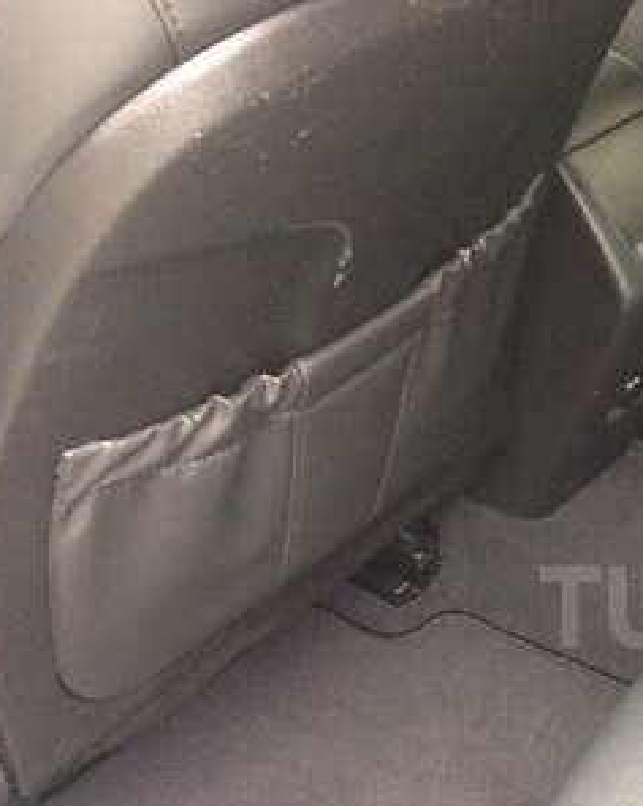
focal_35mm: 63
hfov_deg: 22.0
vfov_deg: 29.6
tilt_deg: -38.7
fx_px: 1501
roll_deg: -5.5
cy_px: 607
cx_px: 817
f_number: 2.2
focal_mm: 4.15
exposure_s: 1/33
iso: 200
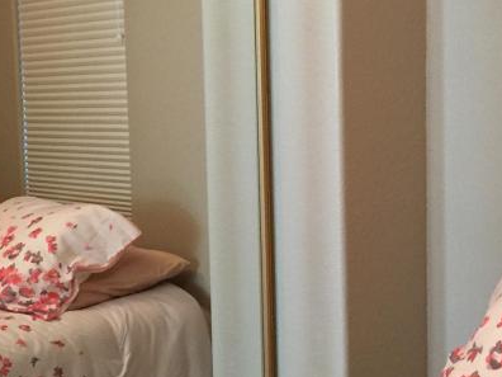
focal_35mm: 75
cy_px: 202
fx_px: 1088
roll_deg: +1.1
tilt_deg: -7.2
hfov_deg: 26.0
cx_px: 251
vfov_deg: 19.6
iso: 125
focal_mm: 4.15
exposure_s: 1/10
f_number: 2.2
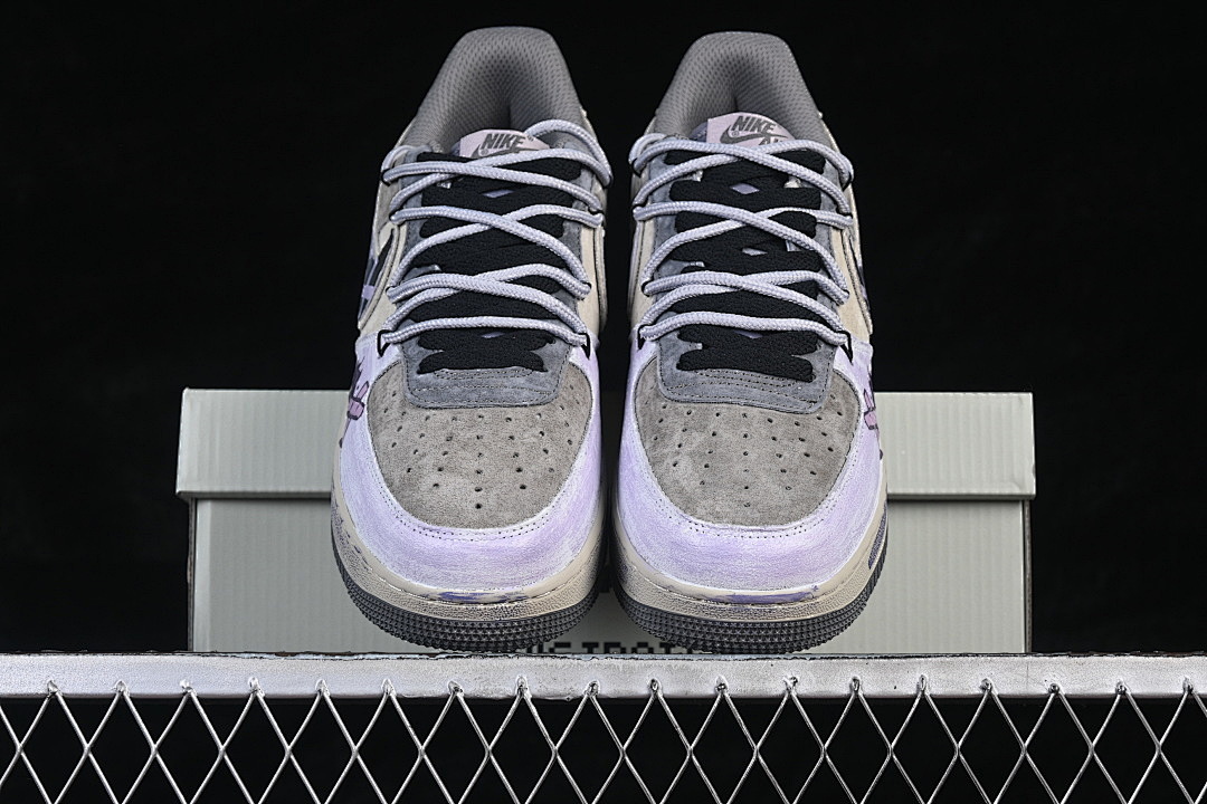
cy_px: 402
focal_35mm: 75
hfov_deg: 27.0
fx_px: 2514
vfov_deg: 18.2
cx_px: 604
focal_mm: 50
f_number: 7.1
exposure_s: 1/60
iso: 160
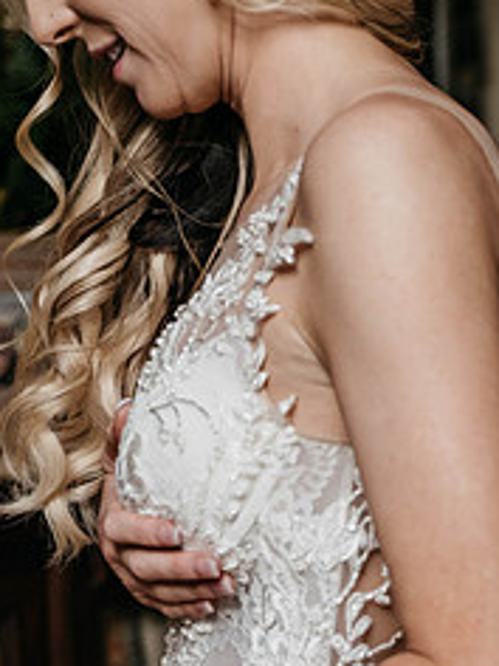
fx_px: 2499
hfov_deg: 10.9
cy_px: 371
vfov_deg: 15.2
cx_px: 778
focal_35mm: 130
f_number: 2.8
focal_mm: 55
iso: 1000
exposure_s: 1/640
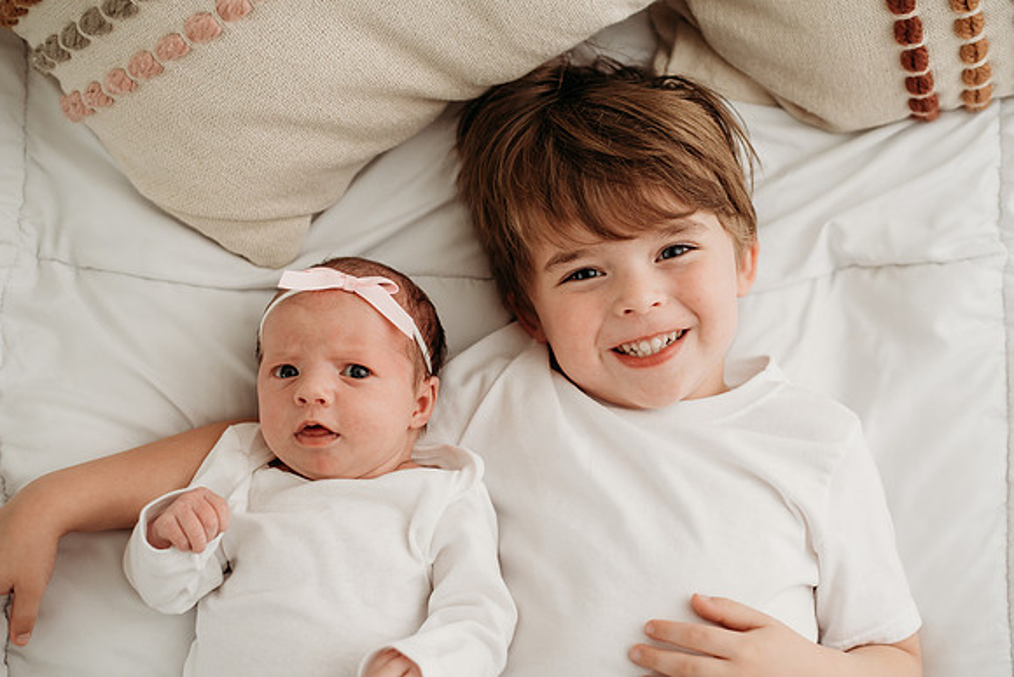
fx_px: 1409
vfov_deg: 27.0
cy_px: 338
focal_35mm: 50
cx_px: 507
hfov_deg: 39.6
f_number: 2.8
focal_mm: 50
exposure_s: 1/250
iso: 400
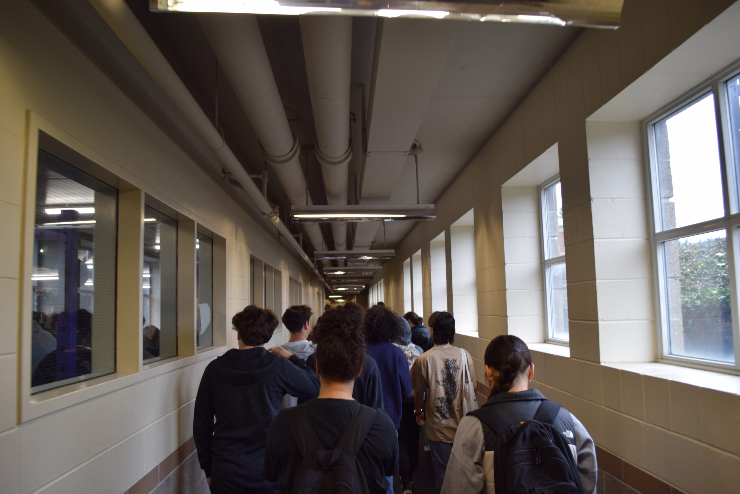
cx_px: 370
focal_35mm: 27
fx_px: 555
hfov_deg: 67.4
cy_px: 247
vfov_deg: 47.9
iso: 400
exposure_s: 1/80
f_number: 4.5
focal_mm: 18
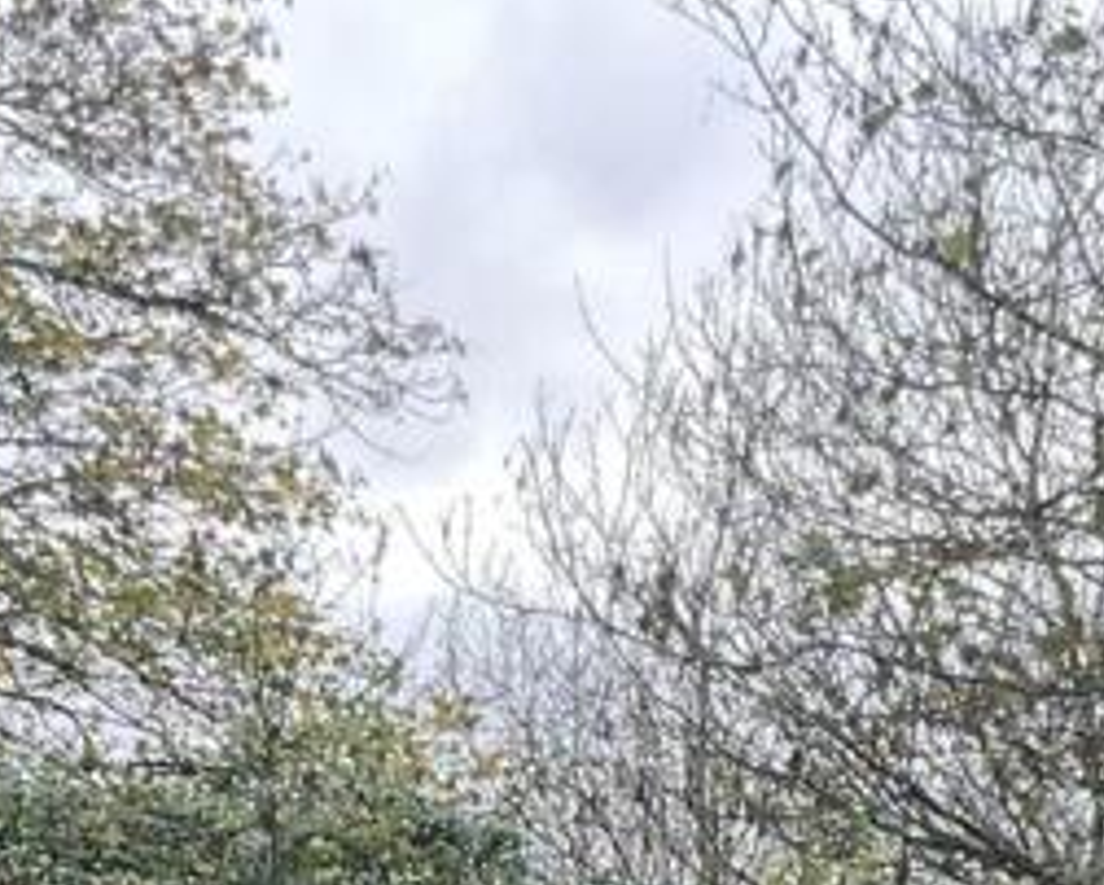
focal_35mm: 115
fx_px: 3760
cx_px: 434
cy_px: 1599
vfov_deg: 12.3
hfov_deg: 16.7
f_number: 1.8
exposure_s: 1/122
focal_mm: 3
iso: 25
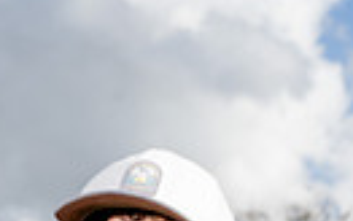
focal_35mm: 140
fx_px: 1347
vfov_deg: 8.5
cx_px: 129
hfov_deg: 14.9
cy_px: 552
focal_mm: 40
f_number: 8
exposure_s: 1/250
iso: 100
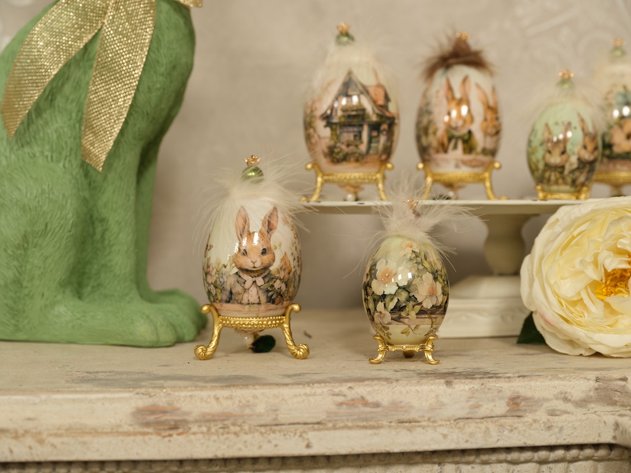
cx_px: 316
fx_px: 1440
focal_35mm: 79
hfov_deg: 24.7
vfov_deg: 18.7
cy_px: 236
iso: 800
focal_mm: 100
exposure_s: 1/25
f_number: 8
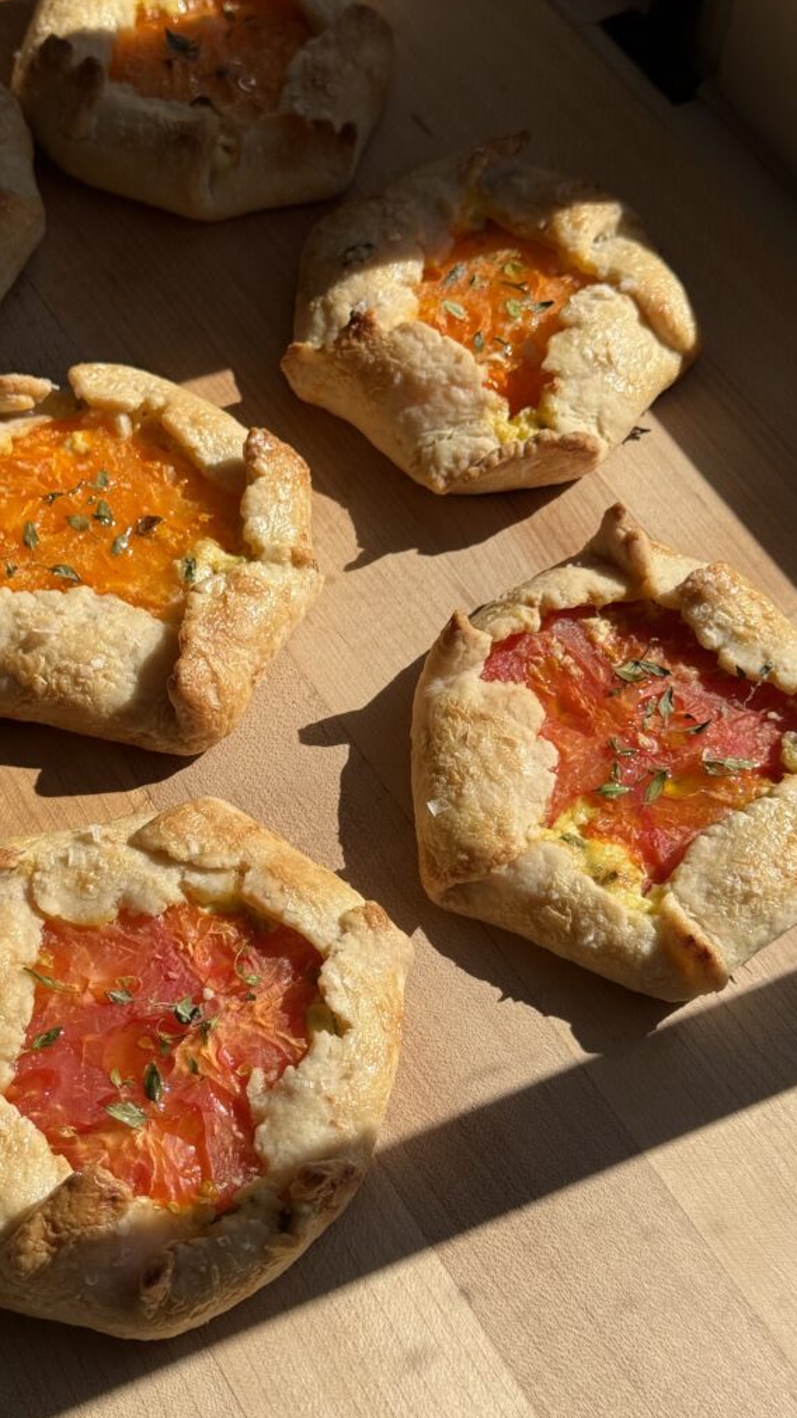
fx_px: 1992
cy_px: 706
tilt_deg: -56.3
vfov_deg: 39.2
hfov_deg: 22.6
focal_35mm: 53
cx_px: 313
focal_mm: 6.76
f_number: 1.78
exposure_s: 1/6024
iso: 64
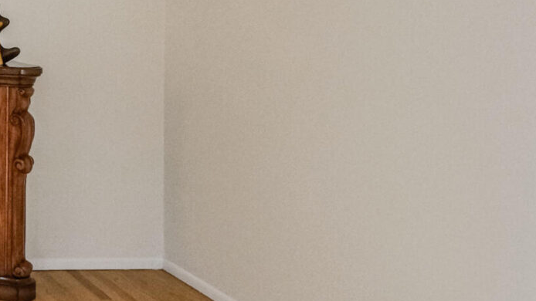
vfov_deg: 20.1
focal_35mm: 58
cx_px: -225
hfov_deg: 27.5
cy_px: 0
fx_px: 824
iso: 1600
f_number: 8
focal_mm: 10
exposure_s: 1/60
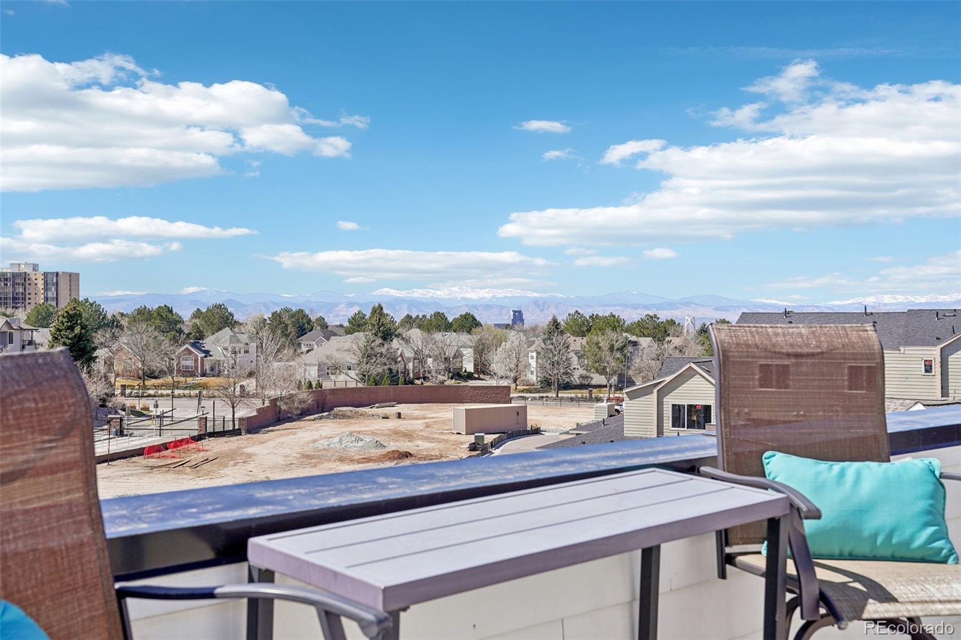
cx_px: 480
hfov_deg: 47.4
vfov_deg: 32.6
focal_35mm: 41
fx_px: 1094
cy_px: 320
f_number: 8
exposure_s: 1/320
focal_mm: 41
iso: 100
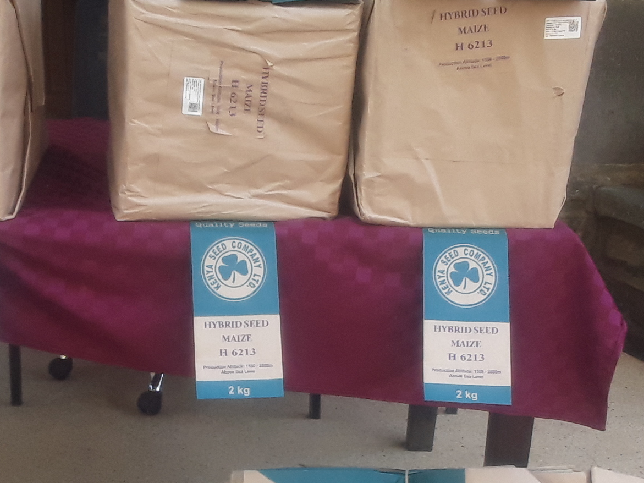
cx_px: 262
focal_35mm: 66
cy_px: 475
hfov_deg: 29.3
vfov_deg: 21.5
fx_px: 1228
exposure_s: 1/100
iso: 50
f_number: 1.9
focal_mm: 2.2
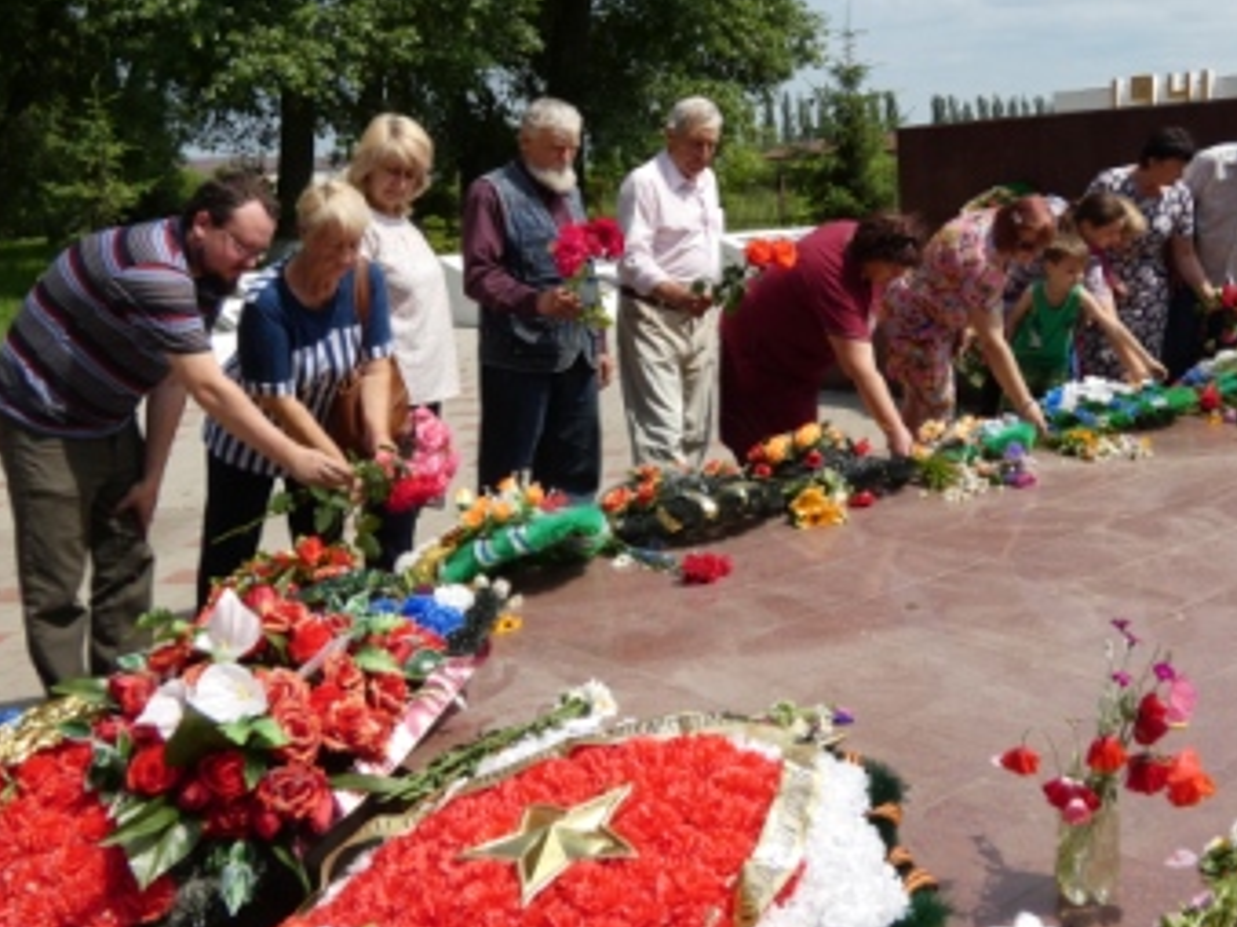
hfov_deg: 45.7
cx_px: 704
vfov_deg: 35.0
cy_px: 372
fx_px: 1465
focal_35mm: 41
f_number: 4
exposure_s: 1/800
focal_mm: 5.5
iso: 80
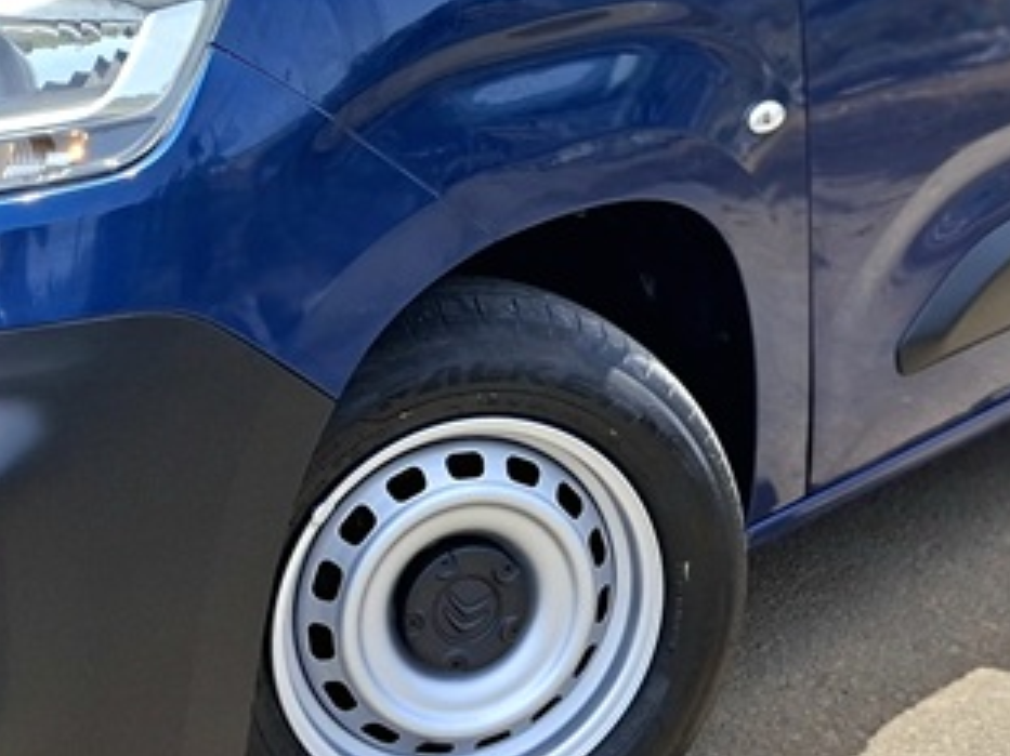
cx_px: 430
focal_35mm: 69
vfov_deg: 21.1
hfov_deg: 28.1
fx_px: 2012
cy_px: 185
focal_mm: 5.54
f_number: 1.8
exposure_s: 1/1667
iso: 50
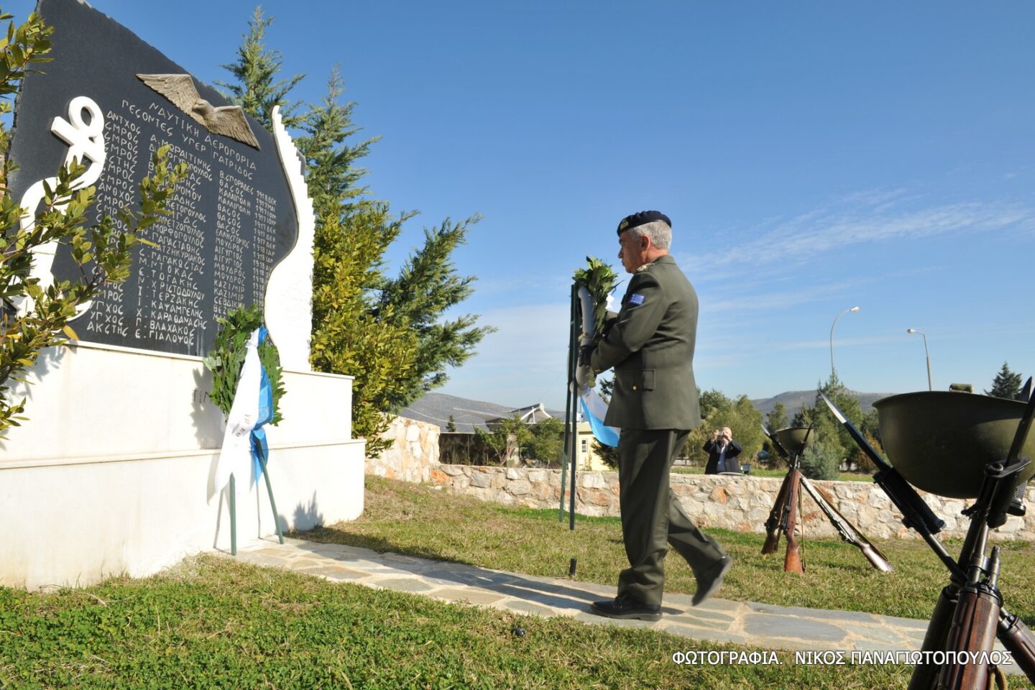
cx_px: 518
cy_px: 345
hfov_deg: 73.7
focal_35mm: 24
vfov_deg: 53.1
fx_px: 690
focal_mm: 24
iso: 200
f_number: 11
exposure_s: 1/250
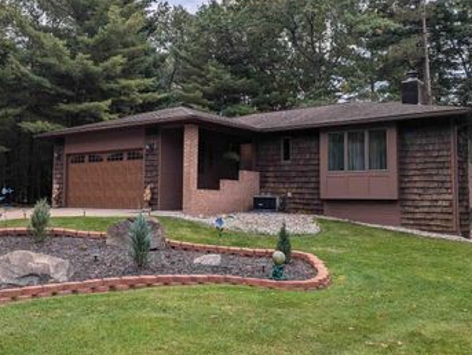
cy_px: 160
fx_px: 478
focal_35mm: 35
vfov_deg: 40.7
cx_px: 187
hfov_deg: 52.2
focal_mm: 6.81
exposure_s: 1/1058
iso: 42
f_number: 1.85
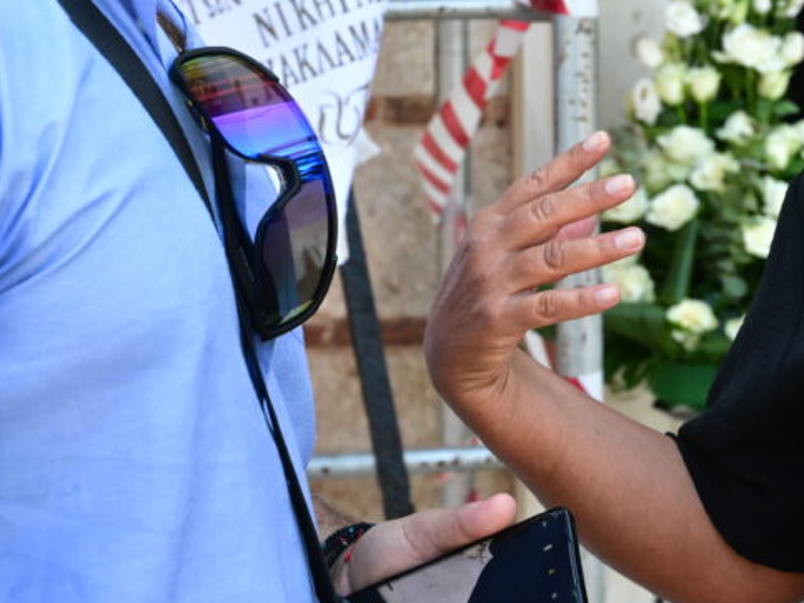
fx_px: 2276
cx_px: 501
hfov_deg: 20.0
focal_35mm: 98
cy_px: -33
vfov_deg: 14.8
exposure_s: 1/800
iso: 2000
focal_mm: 41
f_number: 5
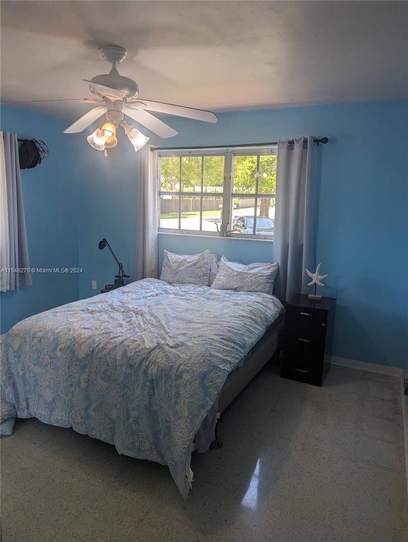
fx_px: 376
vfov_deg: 71.5
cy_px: 271
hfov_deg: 56.9
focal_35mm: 24
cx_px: 204
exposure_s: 1/252
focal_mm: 6.81
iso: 50
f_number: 1.85
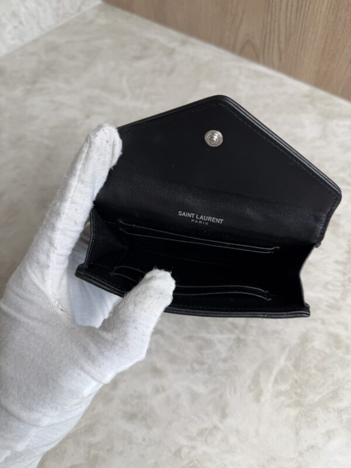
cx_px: 176
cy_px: 234
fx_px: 324
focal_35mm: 24
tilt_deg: -57.4
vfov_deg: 71.6
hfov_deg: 56.8
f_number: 1.78
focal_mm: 6.76
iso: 64
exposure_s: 1/120
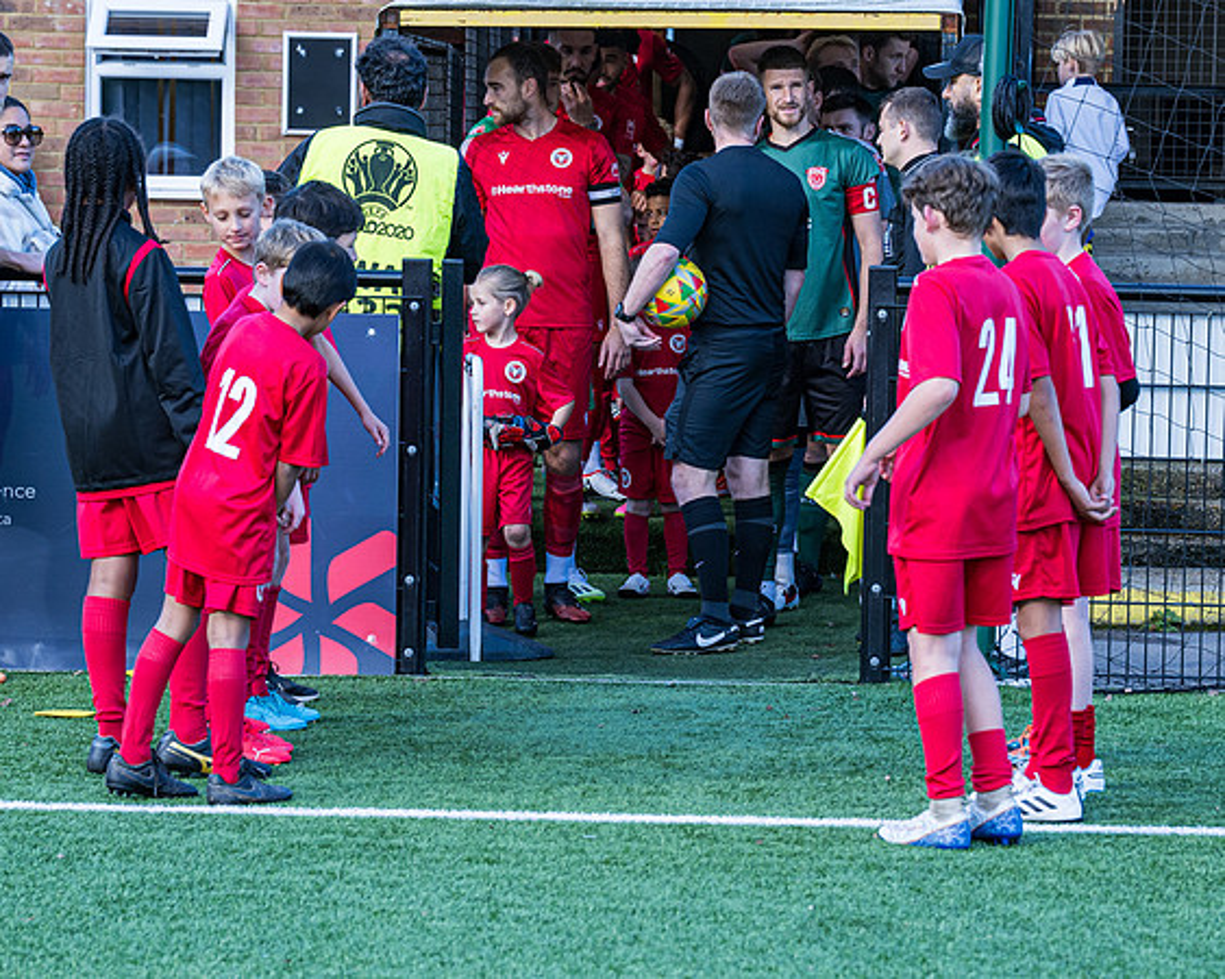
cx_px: 759
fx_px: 5657
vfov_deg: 9.9
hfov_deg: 12.4
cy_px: 503
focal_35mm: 156
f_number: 5
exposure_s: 1/320
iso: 200
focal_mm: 86
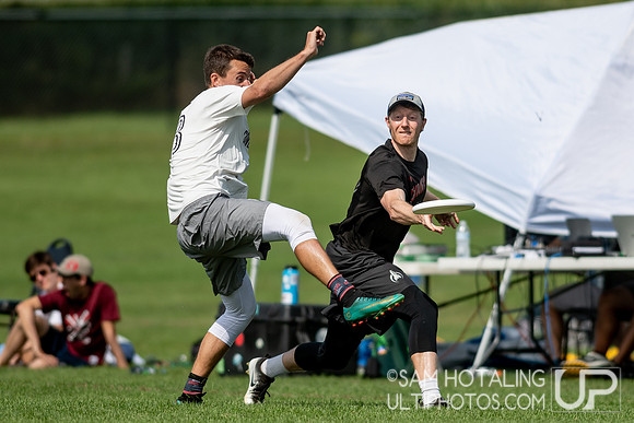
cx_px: 356
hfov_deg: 3.3
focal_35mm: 615
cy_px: 227
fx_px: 10841
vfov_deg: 2.2
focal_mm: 300
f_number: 2.8
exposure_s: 1/4000
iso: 100
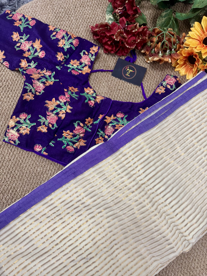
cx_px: 104
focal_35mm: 24
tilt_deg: -76.0
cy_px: 138
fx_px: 191
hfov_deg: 56.8
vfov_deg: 71.6
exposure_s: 1/50
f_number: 1.78
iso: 500
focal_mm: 6.76
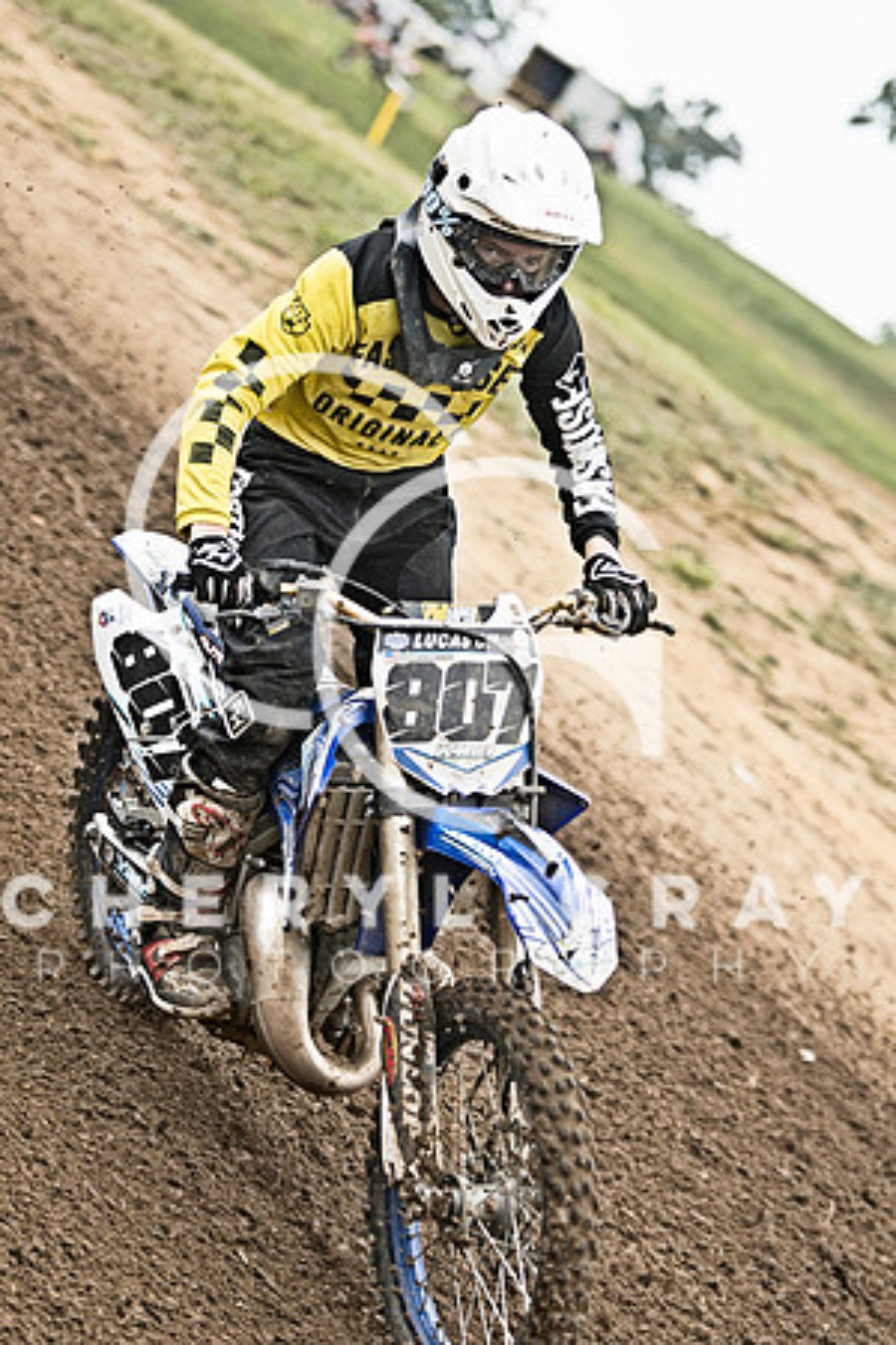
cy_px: 672
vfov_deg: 13.0
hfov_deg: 8.7
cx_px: 448
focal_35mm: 158
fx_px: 5880
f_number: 2.8
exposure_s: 1/1600
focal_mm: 105
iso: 400
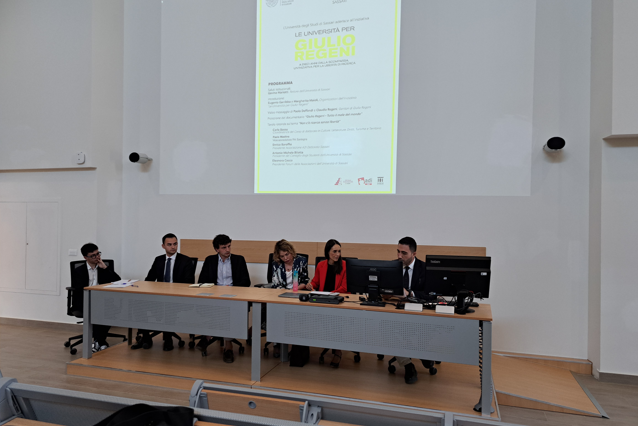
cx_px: 319
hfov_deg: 71.5
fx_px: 443
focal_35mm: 25
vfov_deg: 51.3
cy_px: 220
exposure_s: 1/50
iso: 160
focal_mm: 5.23
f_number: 1.8
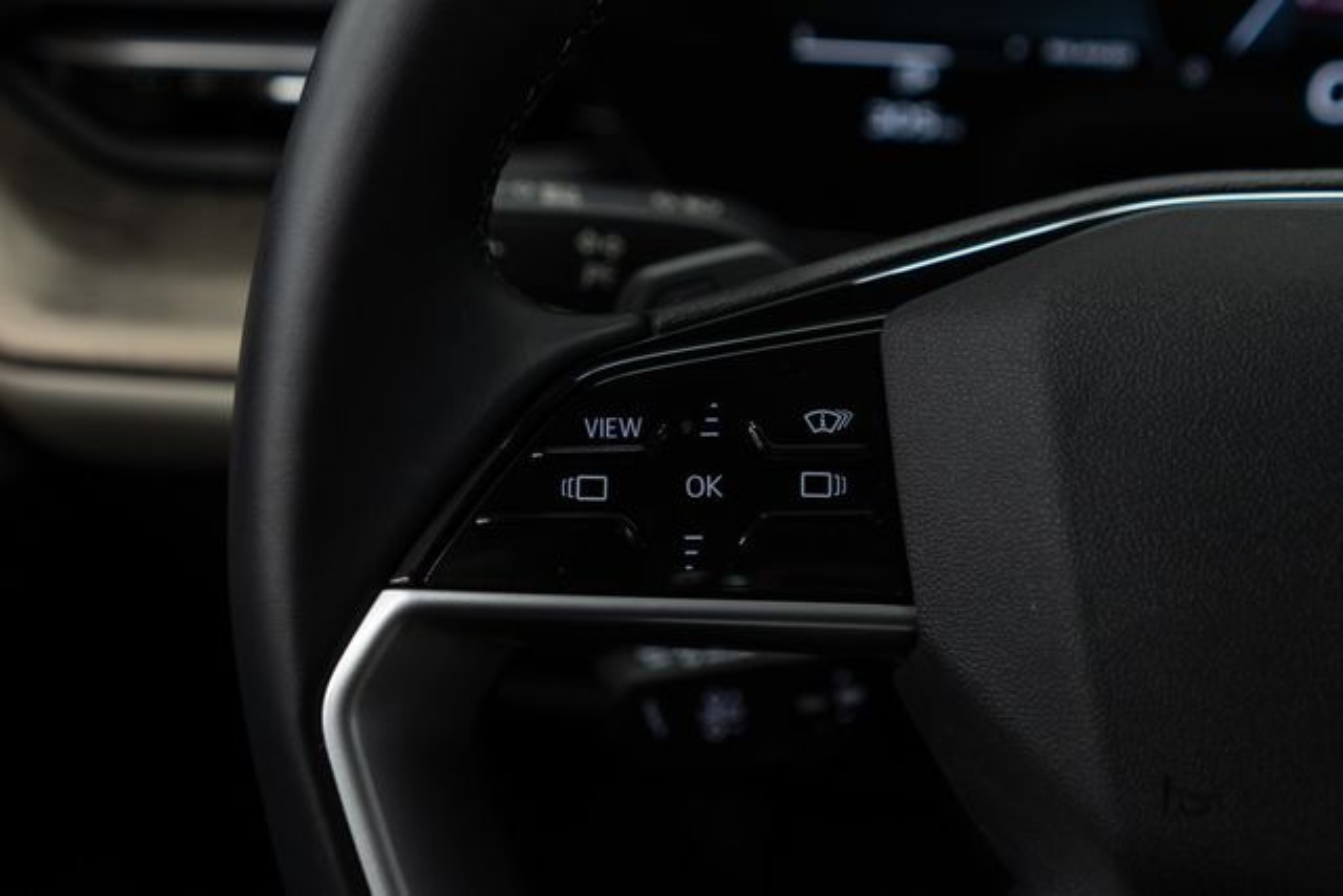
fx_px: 1567
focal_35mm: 42
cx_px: 672
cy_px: 448
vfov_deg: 31.9
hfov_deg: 46.4
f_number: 3.2
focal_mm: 28
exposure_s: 1/50
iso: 400
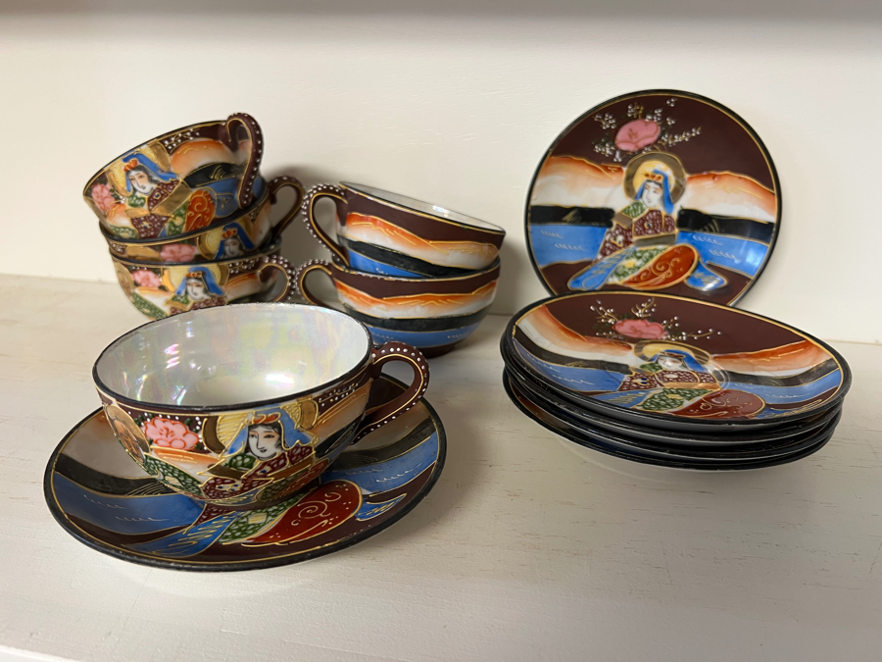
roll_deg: -1.0
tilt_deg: -21.0
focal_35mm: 26
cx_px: 441
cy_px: 331
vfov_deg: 53.1
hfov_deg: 67.3
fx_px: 662
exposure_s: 1/50
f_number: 1.5
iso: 125
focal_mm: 5.7
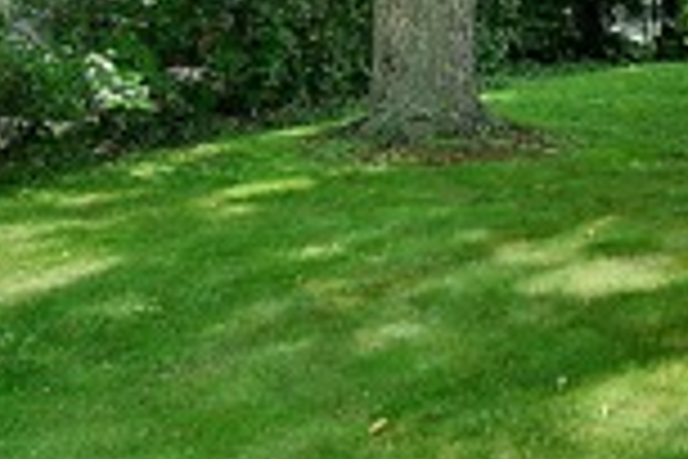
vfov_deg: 18.2
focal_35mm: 72
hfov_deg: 26.8
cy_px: -56
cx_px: 657
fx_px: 1377
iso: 100
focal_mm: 11.5
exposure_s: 1/125
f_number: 5.6
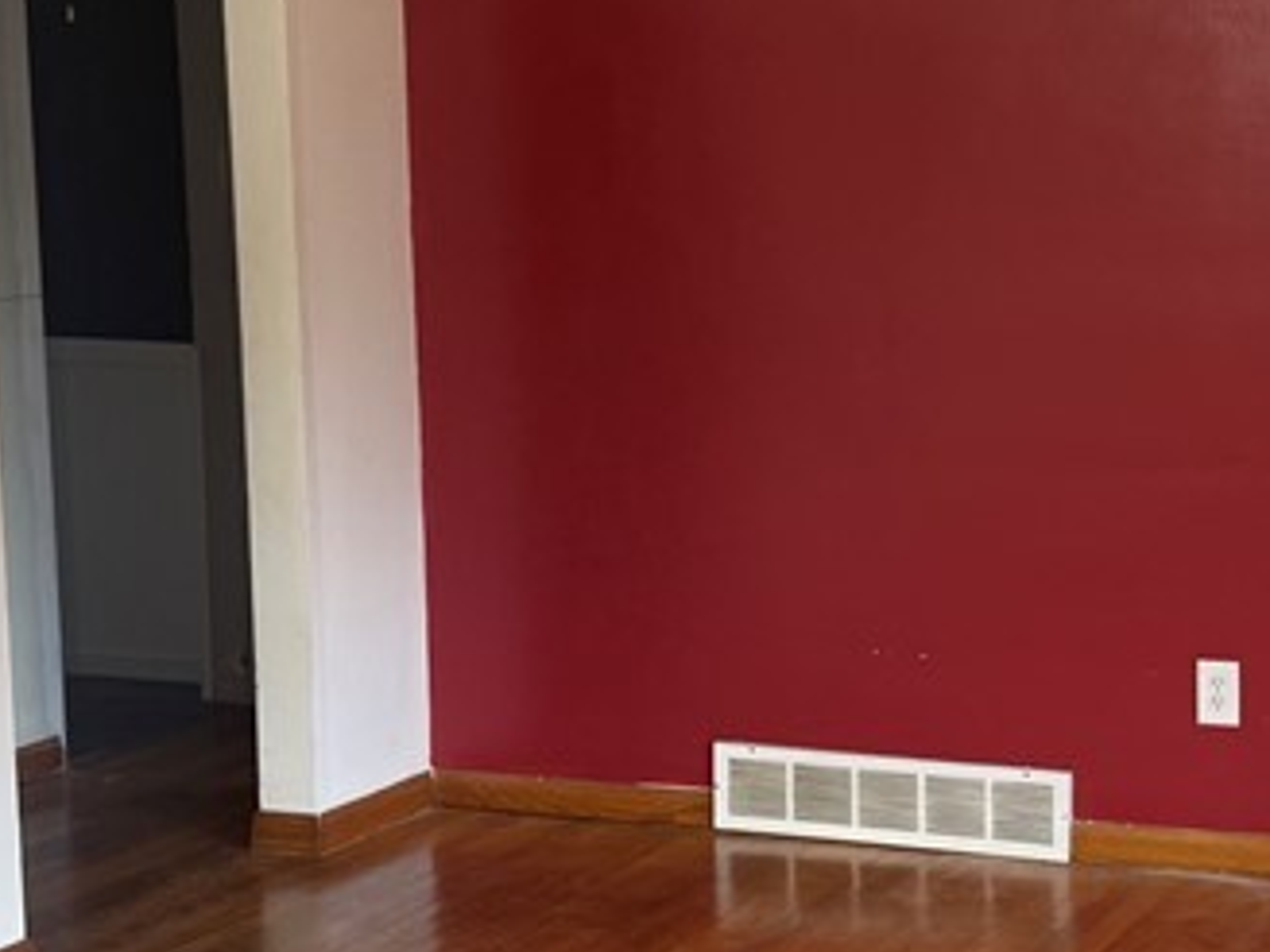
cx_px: 1003
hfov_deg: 25.6
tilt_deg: -8.6
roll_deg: +0.2
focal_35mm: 75
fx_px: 2752
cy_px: 530
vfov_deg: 19.6
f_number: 1.78
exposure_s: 1/60
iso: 200
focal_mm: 6.76
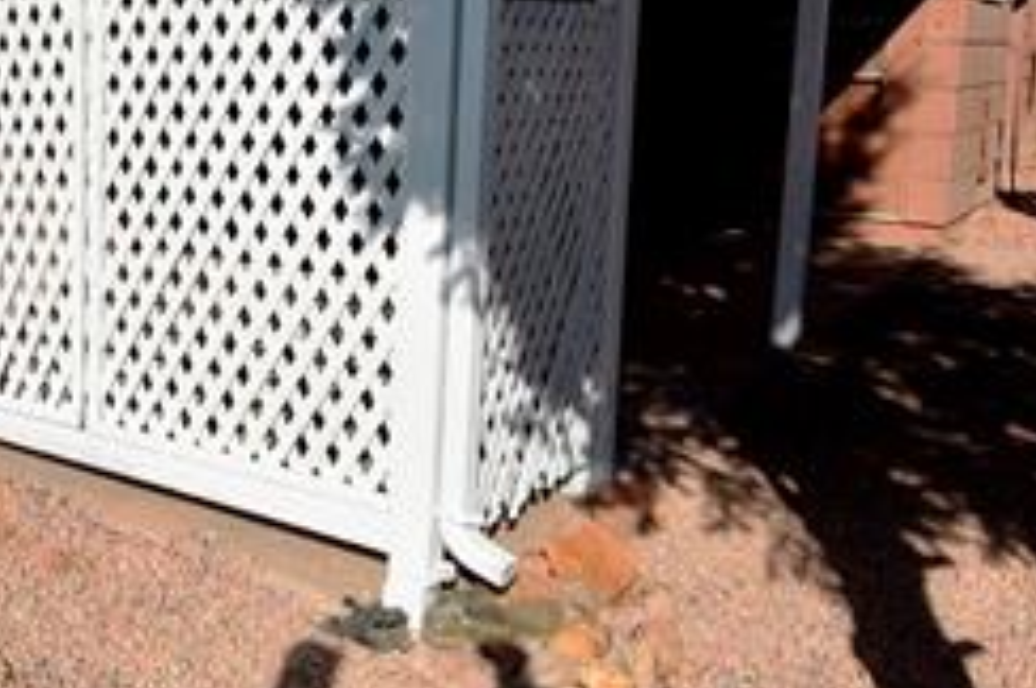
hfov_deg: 38.6
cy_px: 204
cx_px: -98
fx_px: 1207
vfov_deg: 31.4
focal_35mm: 42
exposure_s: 1/320
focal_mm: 16
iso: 100
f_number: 11
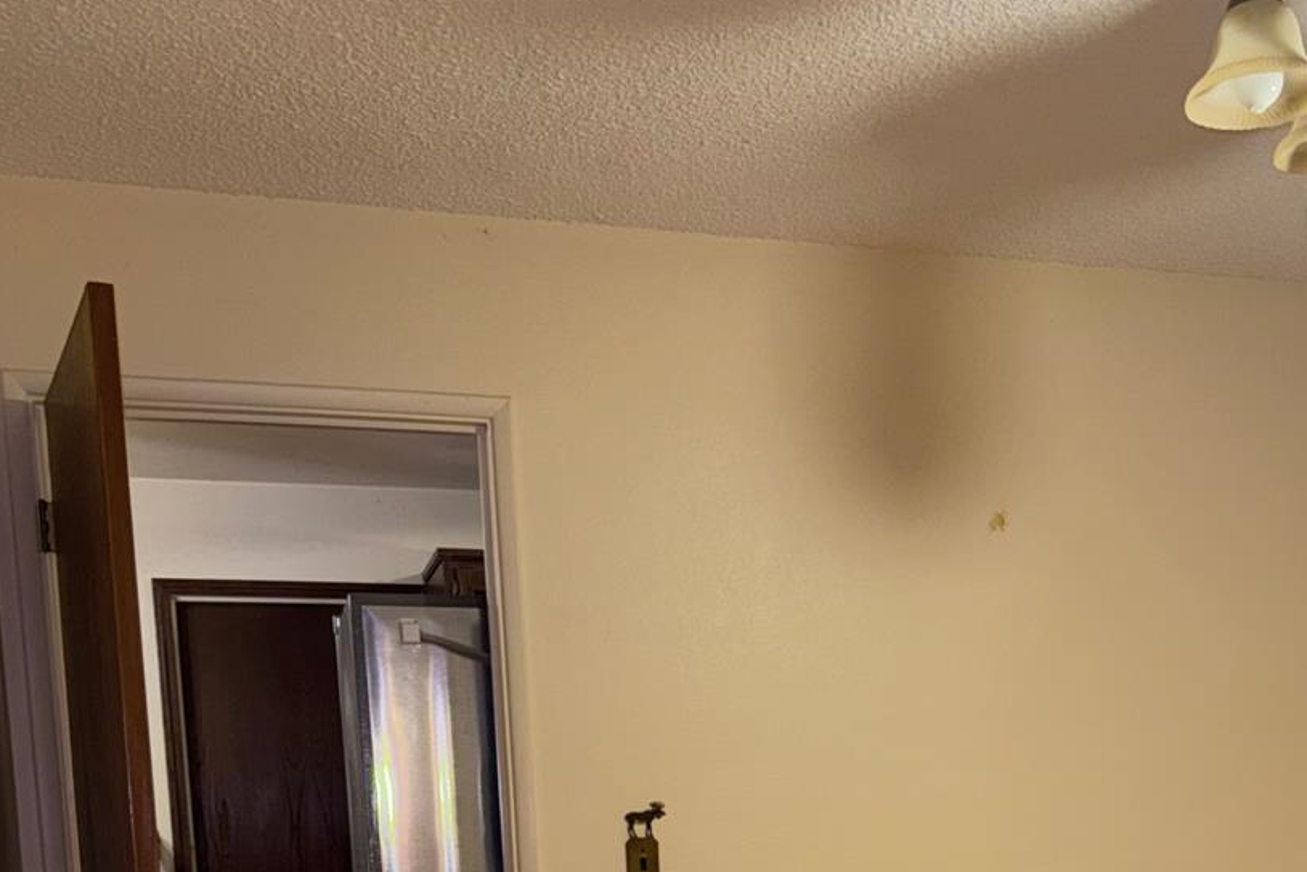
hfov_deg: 42.3
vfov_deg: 26.3
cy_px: 1026
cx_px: 849
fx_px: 1670
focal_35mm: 46
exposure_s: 1/30
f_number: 1.78
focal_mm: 6.76
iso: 64
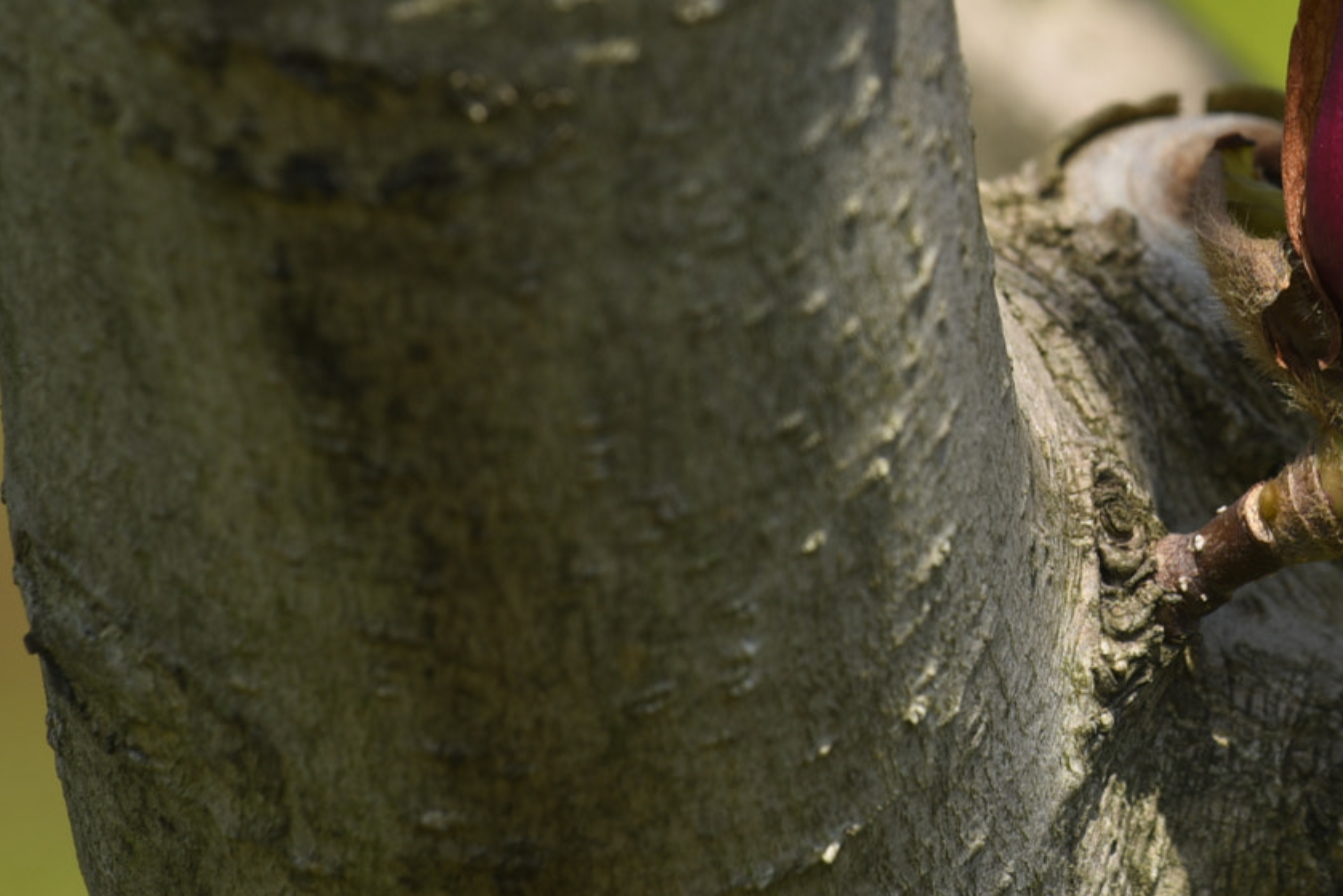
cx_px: 1205
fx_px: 18210
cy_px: 90
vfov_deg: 2.8
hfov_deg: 4.2
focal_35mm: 488
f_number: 11
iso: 100
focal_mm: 200
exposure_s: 1/100
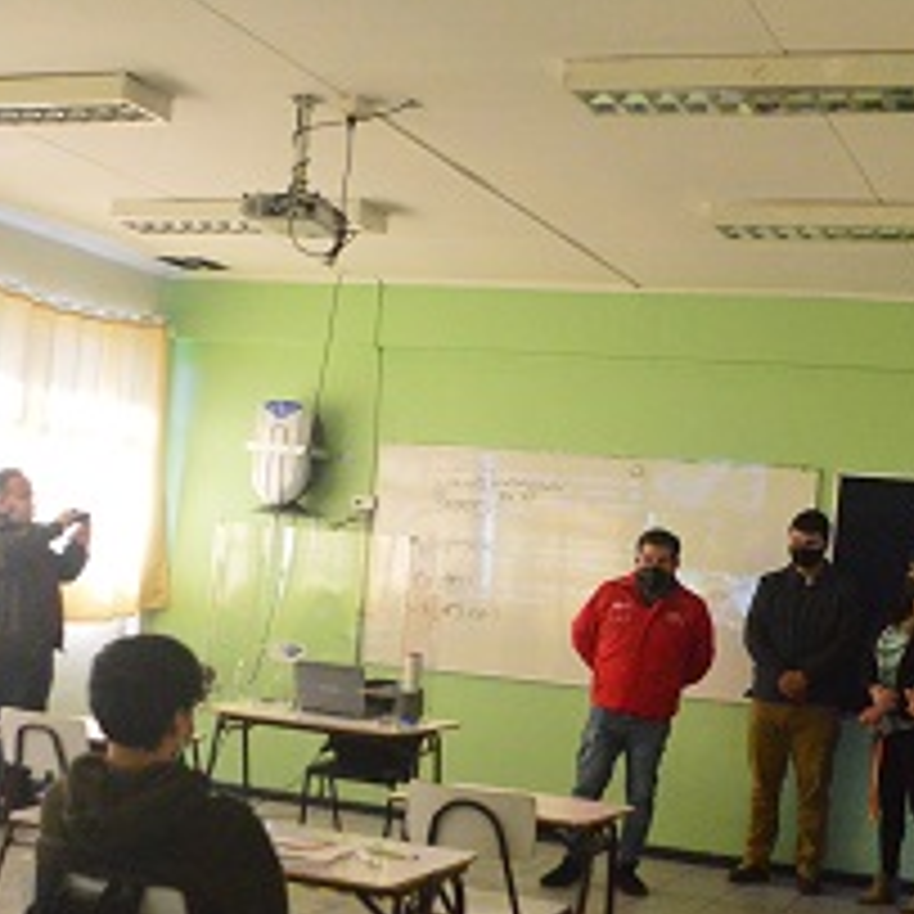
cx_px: 581
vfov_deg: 33.0
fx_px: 1524
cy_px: 626
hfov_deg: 33.2
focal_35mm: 51
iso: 6400
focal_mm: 18
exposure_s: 1/2000
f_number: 3.5
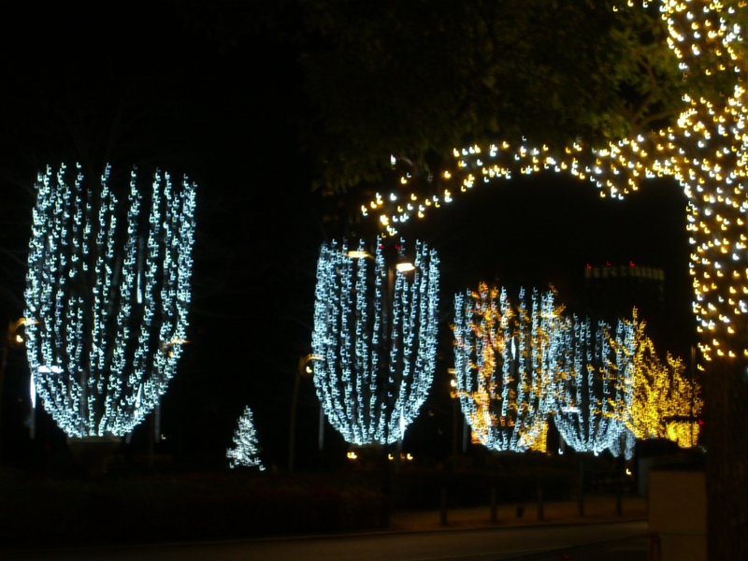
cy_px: 280
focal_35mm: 80
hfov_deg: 24.4
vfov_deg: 18.4
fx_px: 1729
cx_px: 374
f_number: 4.4
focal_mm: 16.6
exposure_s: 1/8
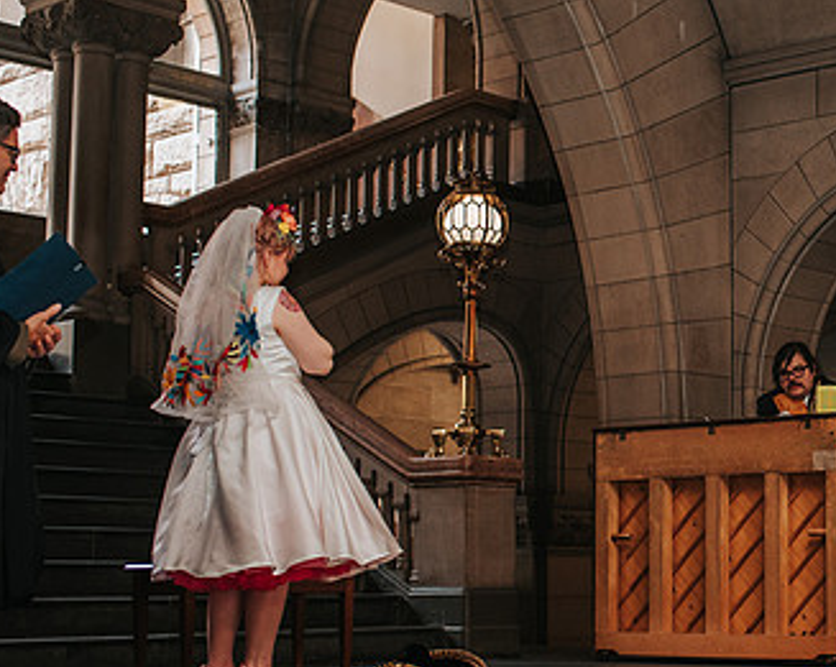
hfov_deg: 25.0
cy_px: 390
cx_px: 756
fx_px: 1829
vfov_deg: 20.7
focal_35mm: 74
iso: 1000
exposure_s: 1/200
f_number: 3.2
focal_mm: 35
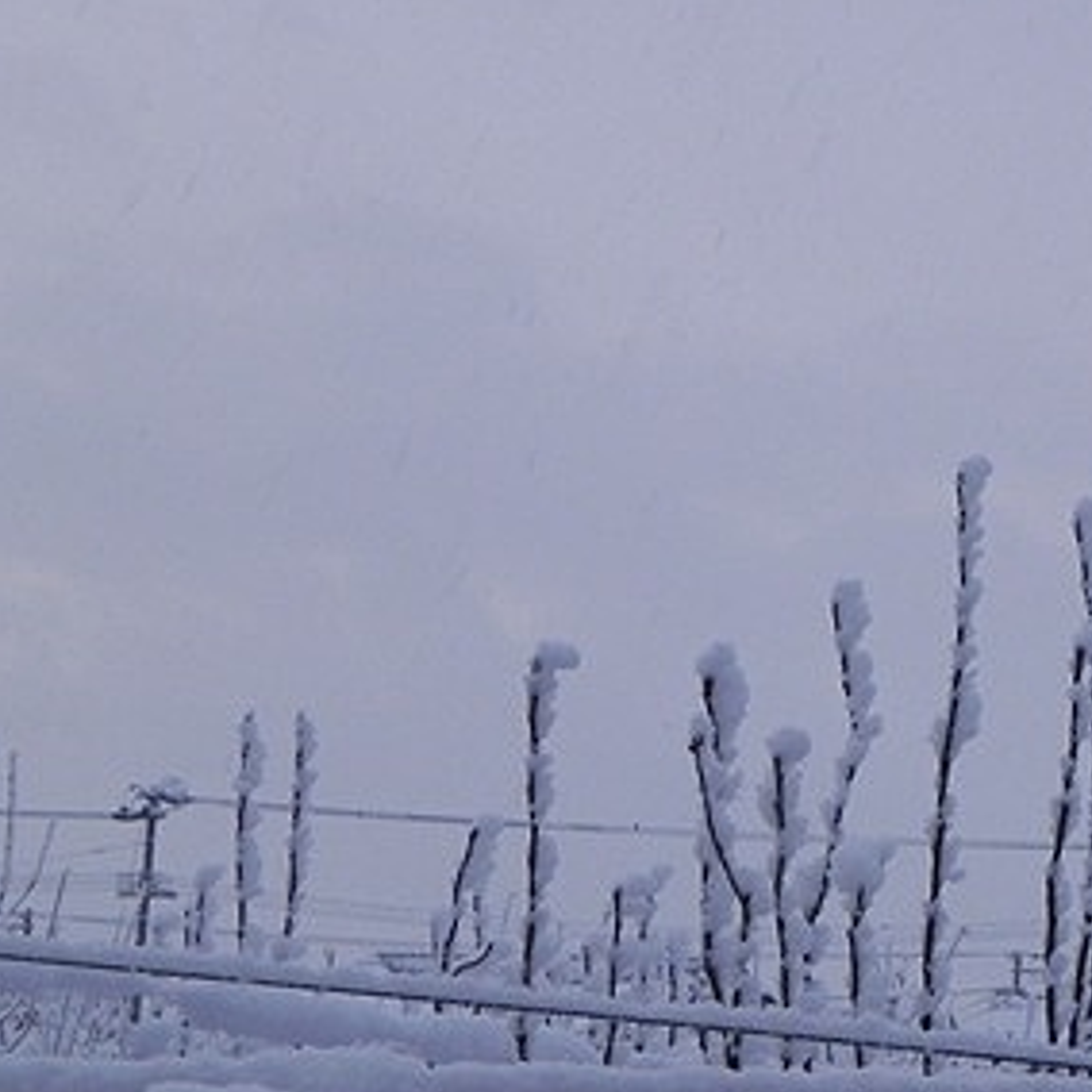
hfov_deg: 13.0
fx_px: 4747
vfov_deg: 13.1
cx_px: 1077
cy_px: 656
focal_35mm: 133
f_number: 4
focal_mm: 13.4
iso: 160
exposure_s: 1/36
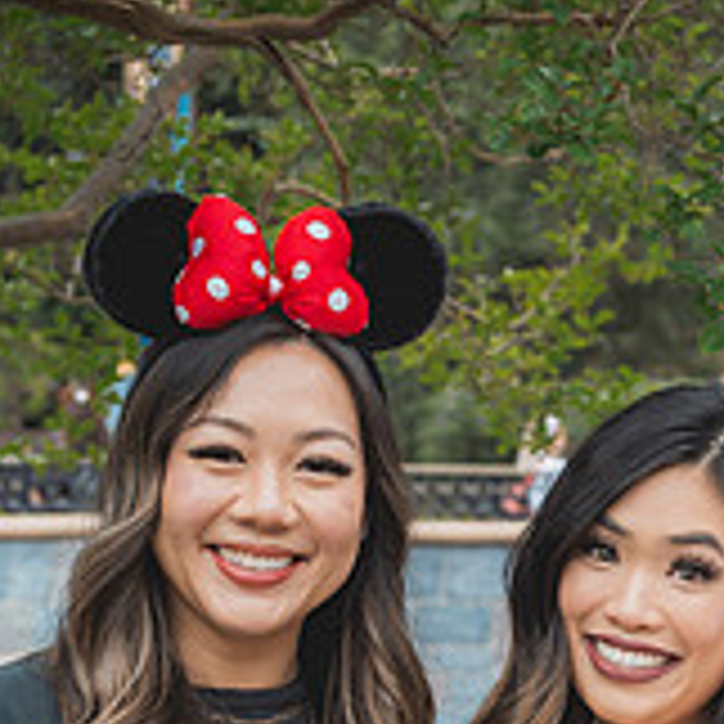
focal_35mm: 153
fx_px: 3620
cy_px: 794
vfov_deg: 11.3
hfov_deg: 11.2
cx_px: 895
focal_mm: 50
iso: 250
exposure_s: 1/125
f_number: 4.5
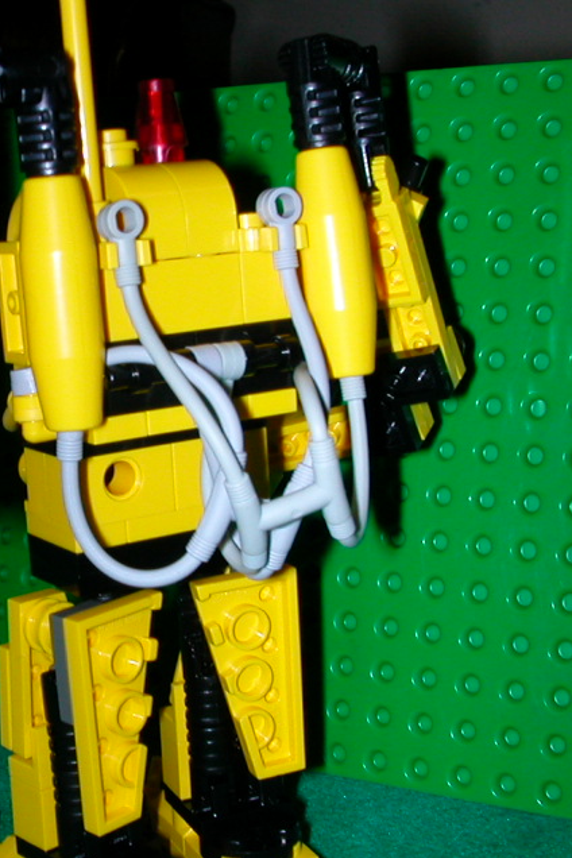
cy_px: 464
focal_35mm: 62
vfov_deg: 32.4
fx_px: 1478
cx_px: 76
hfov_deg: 21.5
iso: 100
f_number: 4.5
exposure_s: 1/59.9
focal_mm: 5.6
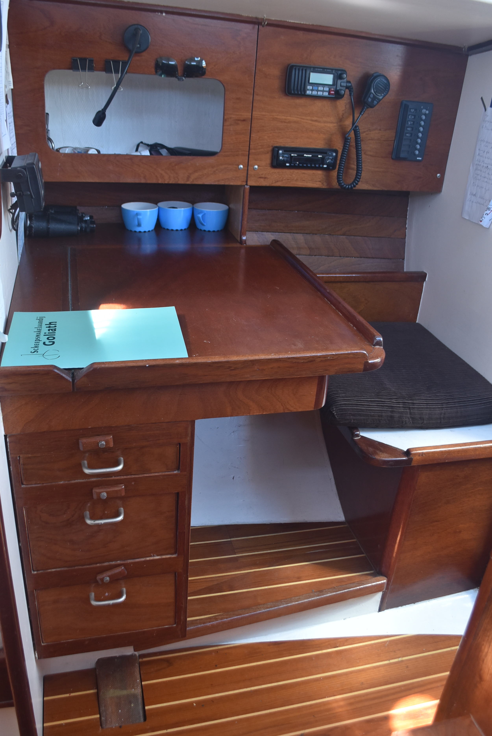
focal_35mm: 30
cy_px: 368
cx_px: 246
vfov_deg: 61.9
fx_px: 614
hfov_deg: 43.7
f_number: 4.5
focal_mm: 20
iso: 400
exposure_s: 1/80
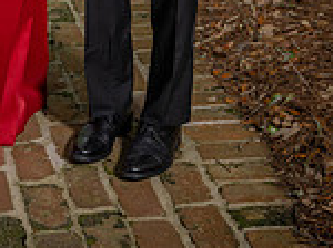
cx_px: 64
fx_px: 1220
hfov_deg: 15.4
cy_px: -239
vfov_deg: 10.7
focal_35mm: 127
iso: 100
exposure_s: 1/160
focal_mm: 44
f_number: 5.6
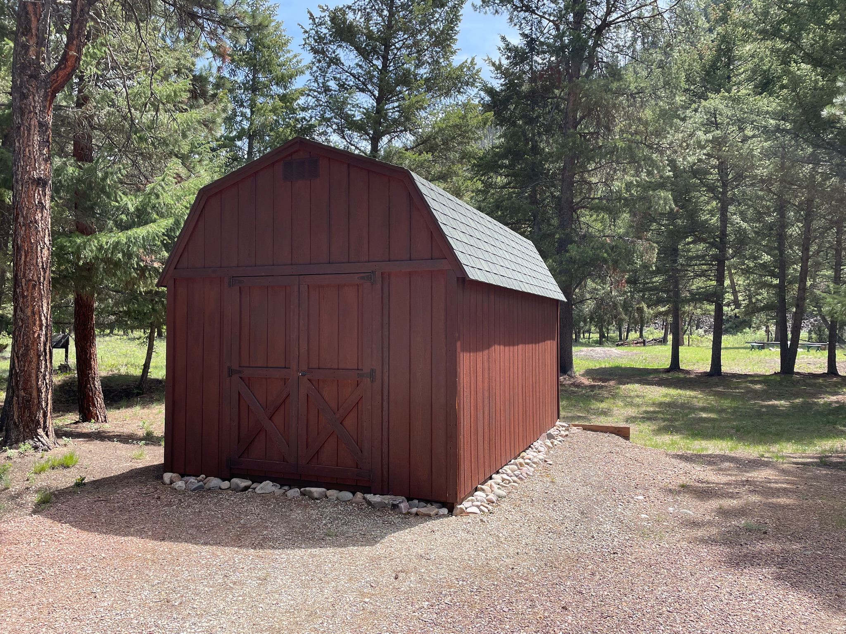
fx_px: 635
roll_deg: +0.7
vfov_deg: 53.1
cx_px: 423
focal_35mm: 26
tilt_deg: +1.2
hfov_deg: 67.3
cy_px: 317
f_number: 1.6
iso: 32
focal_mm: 4.2
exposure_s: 1/1135
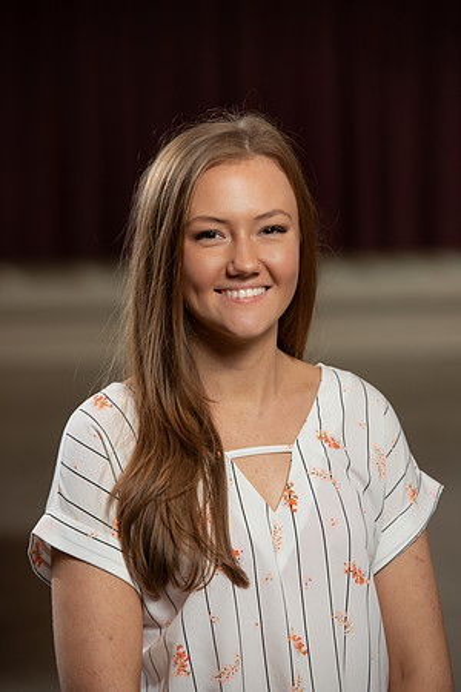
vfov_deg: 12.8
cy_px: 346
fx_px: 3073
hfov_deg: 8.6
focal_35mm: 160
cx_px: 230
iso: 500
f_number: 5.6
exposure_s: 1/160
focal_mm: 160
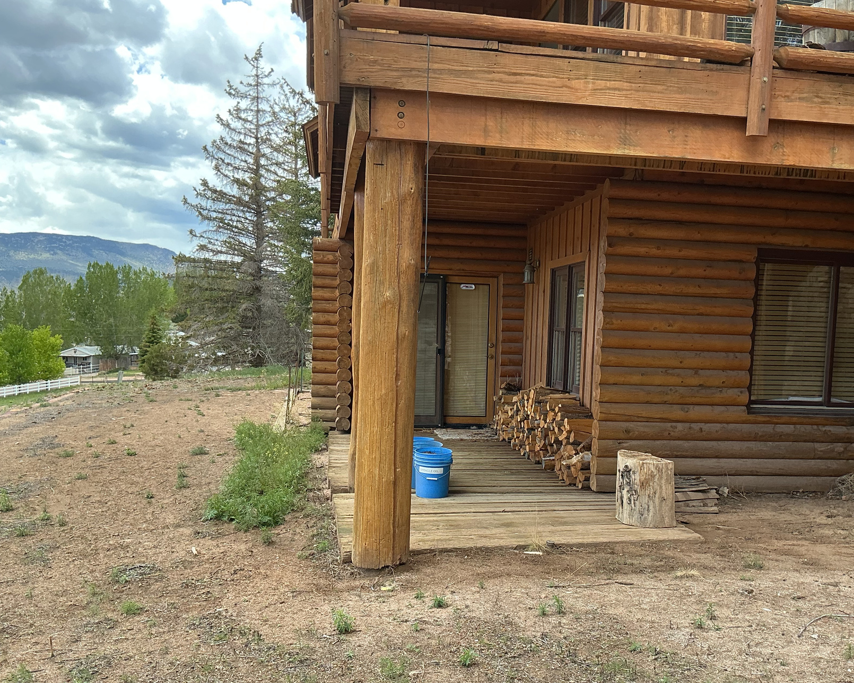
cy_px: 399
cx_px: 493
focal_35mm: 36
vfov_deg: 41.0
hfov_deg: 50.1
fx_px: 910
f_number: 1.8
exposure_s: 1/351
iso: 25
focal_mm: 3
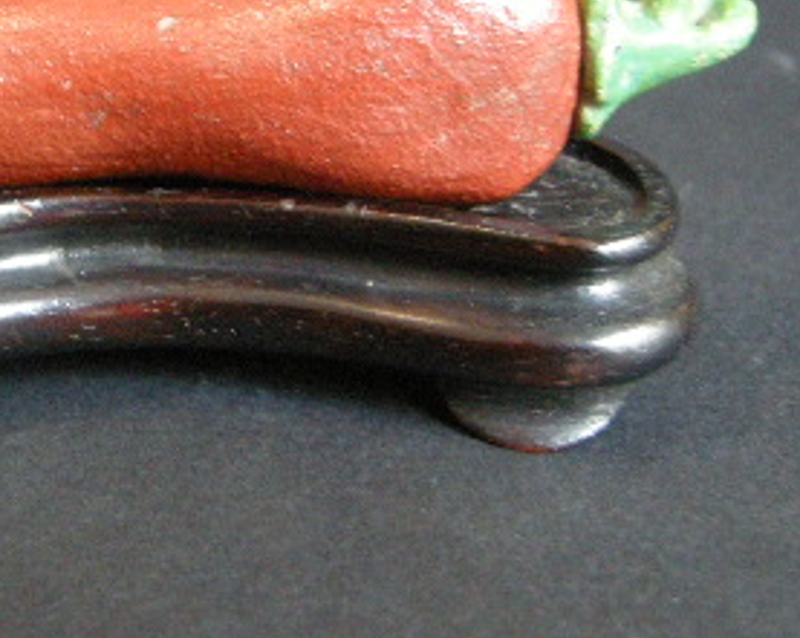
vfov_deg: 19.2
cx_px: 211
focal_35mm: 79
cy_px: 141
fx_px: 1869
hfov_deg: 23.9
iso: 400
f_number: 2.7
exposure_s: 1/10.6
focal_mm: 7.5
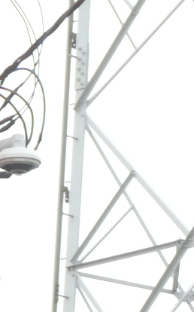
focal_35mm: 269
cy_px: 665
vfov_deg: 7.4
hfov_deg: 4.9
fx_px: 2280
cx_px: 105
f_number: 4
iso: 80
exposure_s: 1/100
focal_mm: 7.2
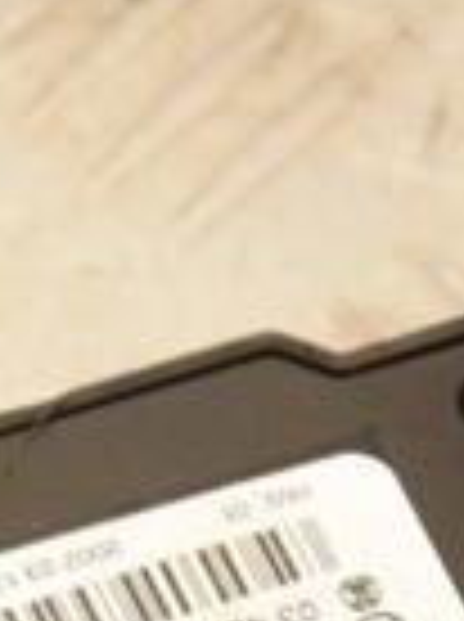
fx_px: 9557
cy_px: 801
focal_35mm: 533
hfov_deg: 2.8
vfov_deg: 3.7
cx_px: 194
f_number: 7.1
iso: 800
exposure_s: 1/200
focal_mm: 85
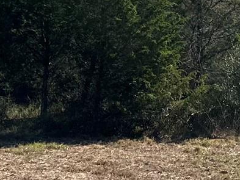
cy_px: 44
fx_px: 867
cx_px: 200
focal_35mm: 125
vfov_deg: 11.8
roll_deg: +0.5
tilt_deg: +6.2
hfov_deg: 15.6
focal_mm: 6.86
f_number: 1.78
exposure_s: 1/5525
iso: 80
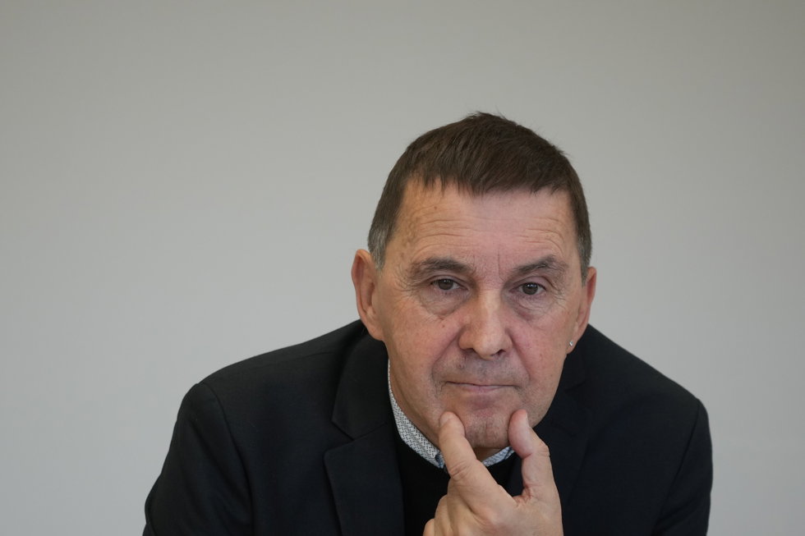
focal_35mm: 126
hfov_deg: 16.3
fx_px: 2817
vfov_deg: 10.9
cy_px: 268
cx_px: 402
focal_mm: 84
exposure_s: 1/500
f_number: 4
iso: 1250
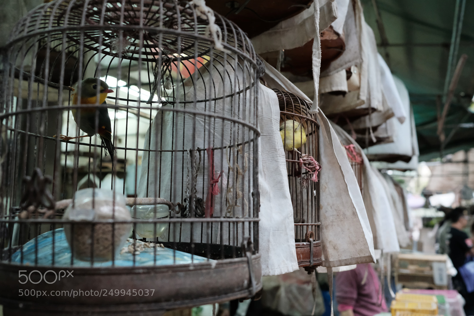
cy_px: 158
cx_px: 237
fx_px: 461
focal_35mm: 35
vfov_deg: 37.9
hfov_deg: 54.4
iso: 4000
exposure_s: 1/250
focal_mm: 23
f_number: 4
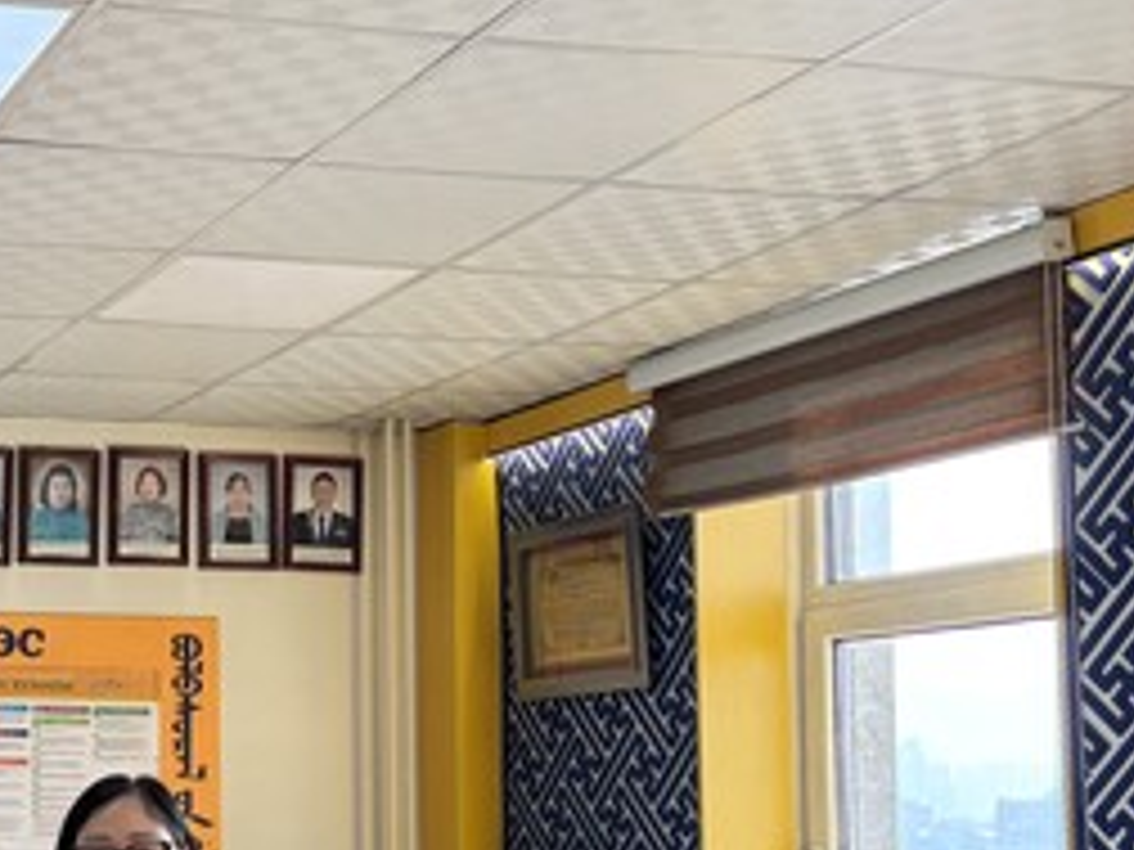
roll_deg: +0.4
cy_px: 684
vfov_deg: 23.3
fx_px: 2031
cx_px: -148
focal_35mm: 62
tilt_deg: +3.2
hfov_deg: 28.1
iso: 64
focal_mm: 5.96
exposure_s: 1/298
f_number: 1.6
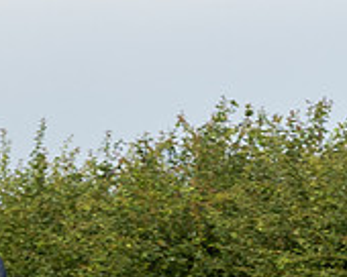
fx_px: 5854
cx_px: -81
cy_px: 334
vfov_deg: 2.7
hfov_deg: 3.4
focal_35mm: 570
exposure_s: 1/640
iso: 160
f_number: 5
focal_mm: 63
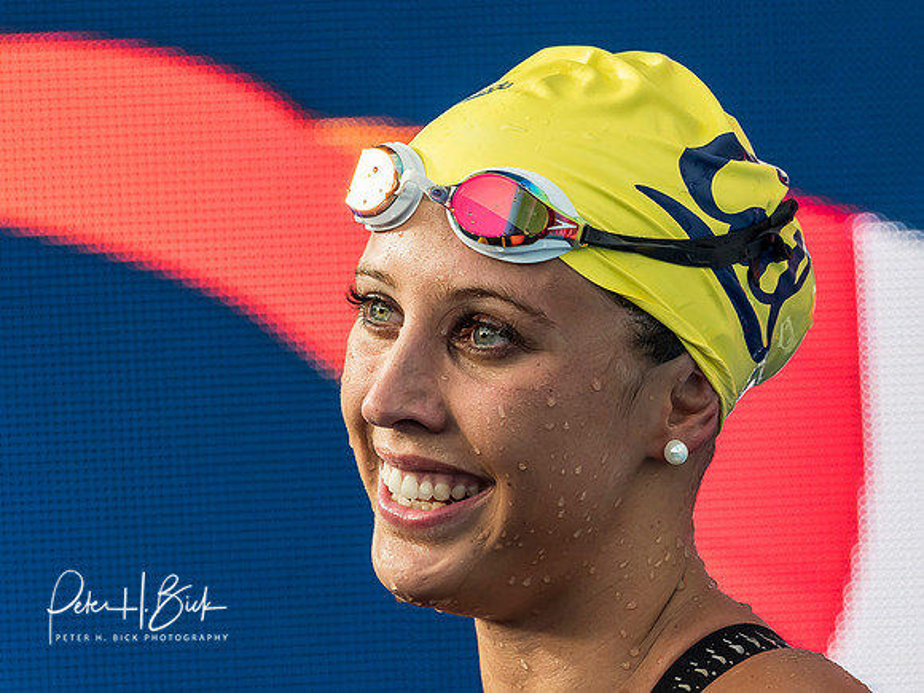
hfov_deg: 2.9
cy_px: 381
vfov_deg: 2.2
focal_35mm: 685
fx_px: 18291
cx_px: 464
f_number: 5
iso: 320
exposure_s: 1/640
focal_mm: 200
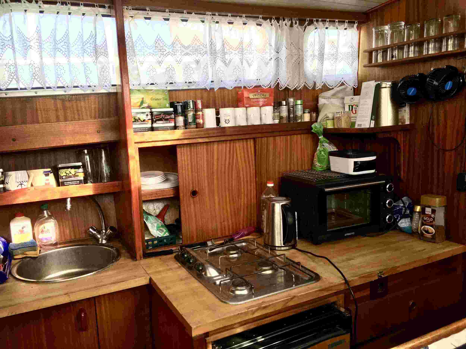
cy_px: 174
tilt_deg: -7.9
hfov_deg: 61.7
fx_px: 390
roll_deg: +1.5
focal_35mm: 29
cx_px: 233
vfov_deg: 48.2
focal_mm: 4.15
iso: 32
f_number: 2.2
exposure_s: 1/100
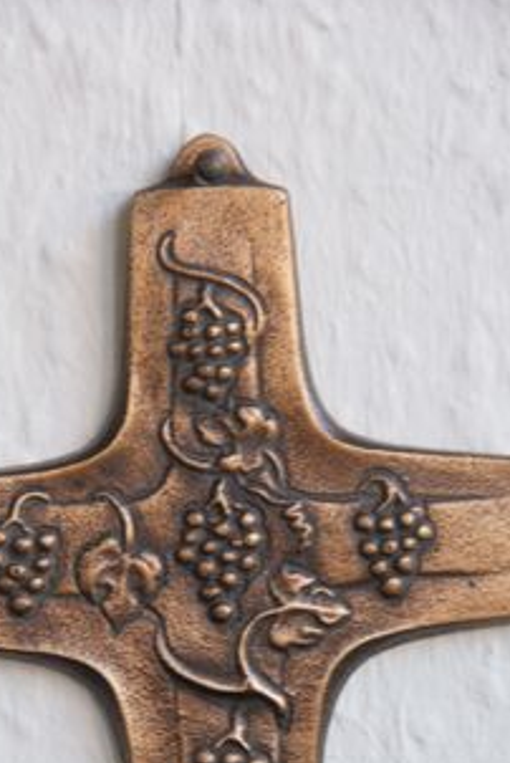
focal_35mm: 445
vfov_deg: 4.6
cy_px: 553
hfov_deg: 3.1
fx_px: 9434
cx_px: 222
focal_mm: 200
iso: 400
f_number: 6.3
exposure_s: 1/80
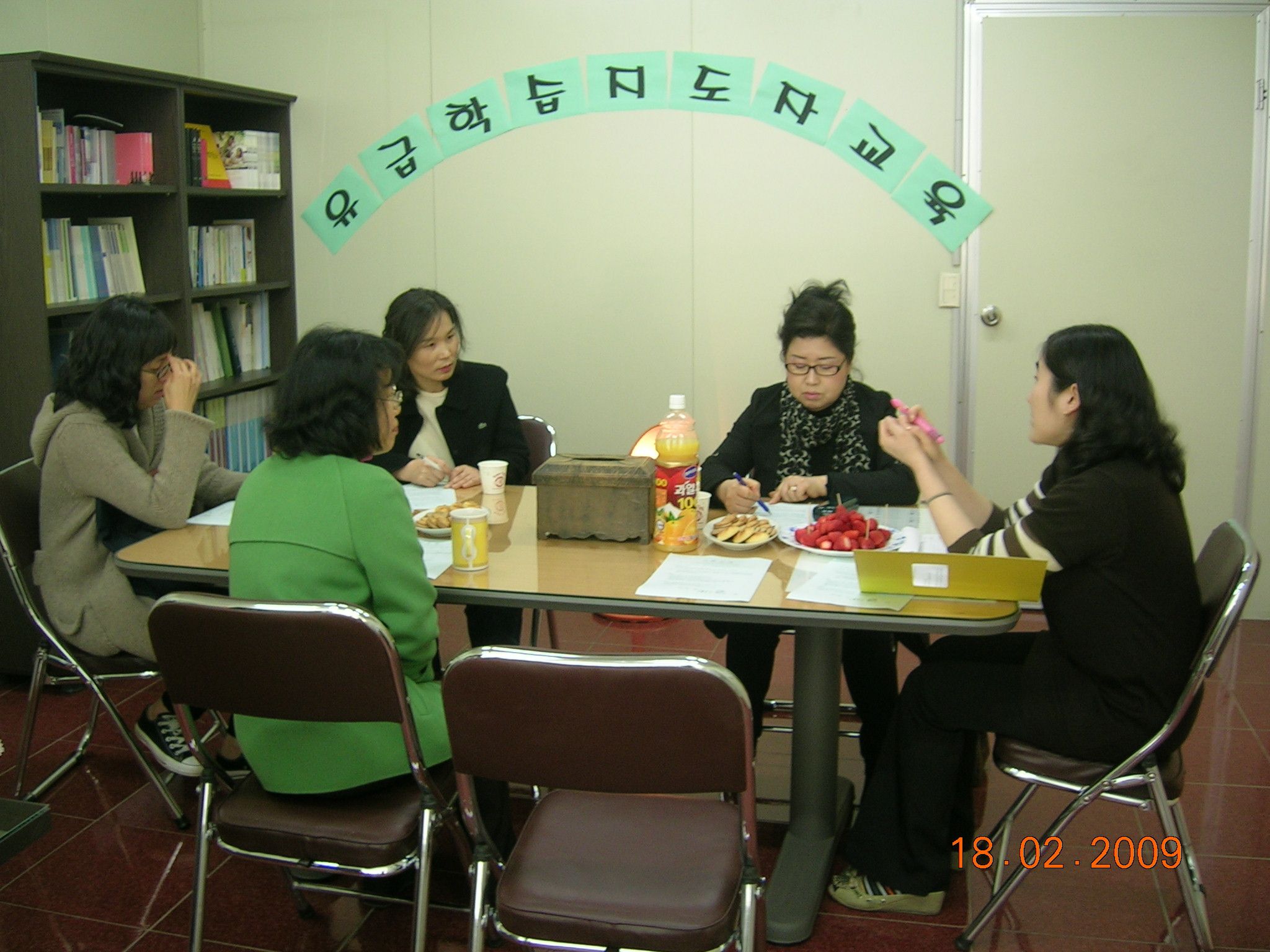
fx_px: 1284
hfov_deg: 52.6
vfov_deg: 40.7
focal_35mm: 35
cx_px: 635
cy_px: 476
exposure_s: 1/13.3
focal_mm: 5.4
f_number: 2.8
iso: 50
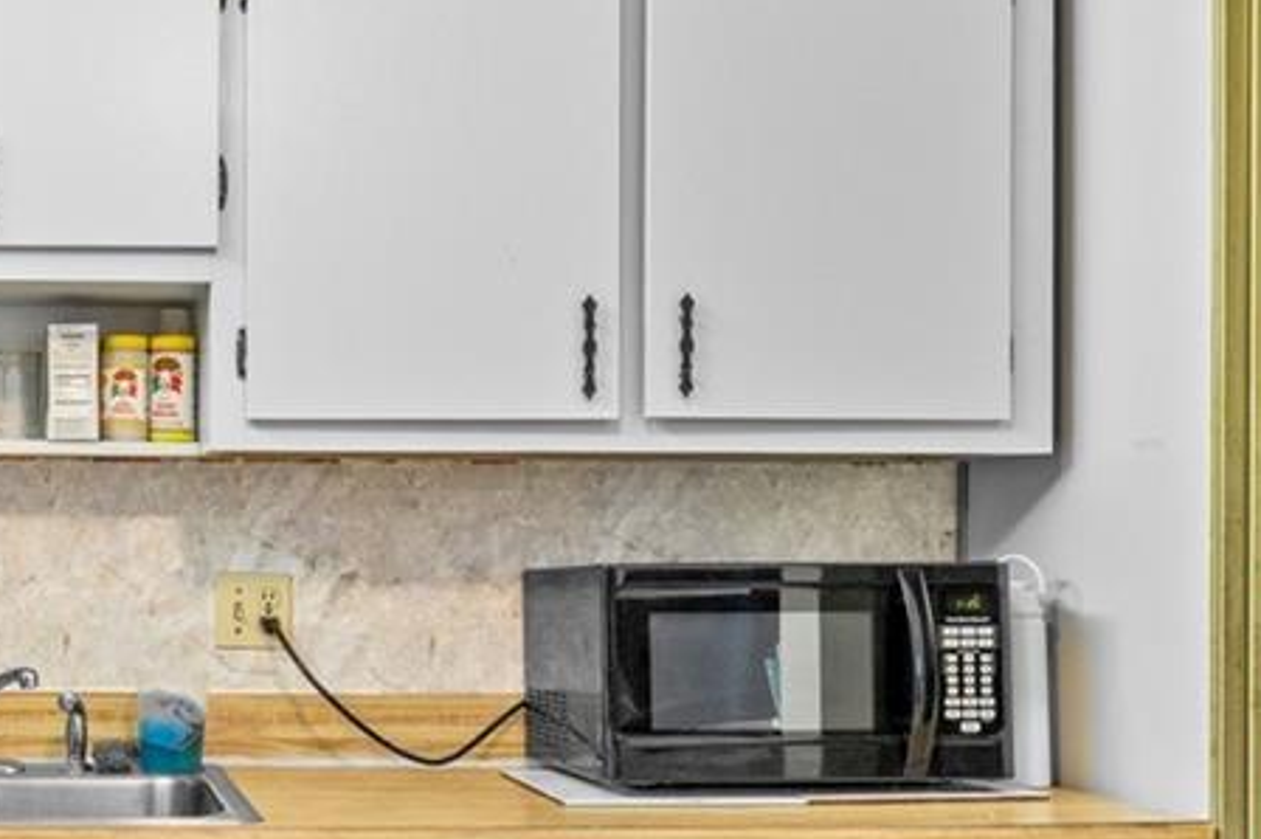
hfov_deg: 36.5
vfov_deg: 26.9
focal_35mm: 50
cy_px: 479
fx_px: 1750
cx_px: 70
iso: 500
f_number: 8
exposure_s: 1/3
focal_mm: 14
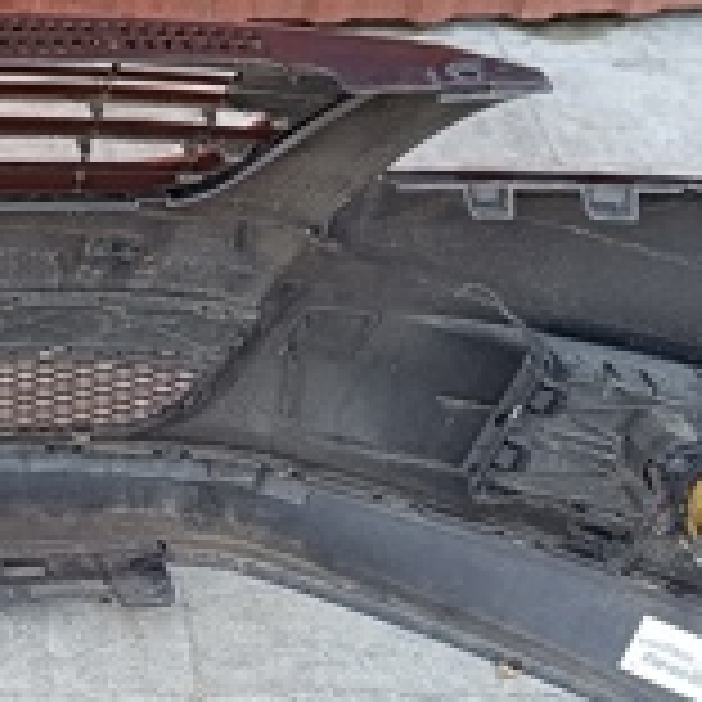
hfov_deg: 18.5
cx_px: -220
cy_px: 536
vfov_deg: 19.8
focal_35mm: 87
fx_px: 1996
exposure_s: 1/102
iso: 62
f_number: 1.88
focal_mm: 5.59
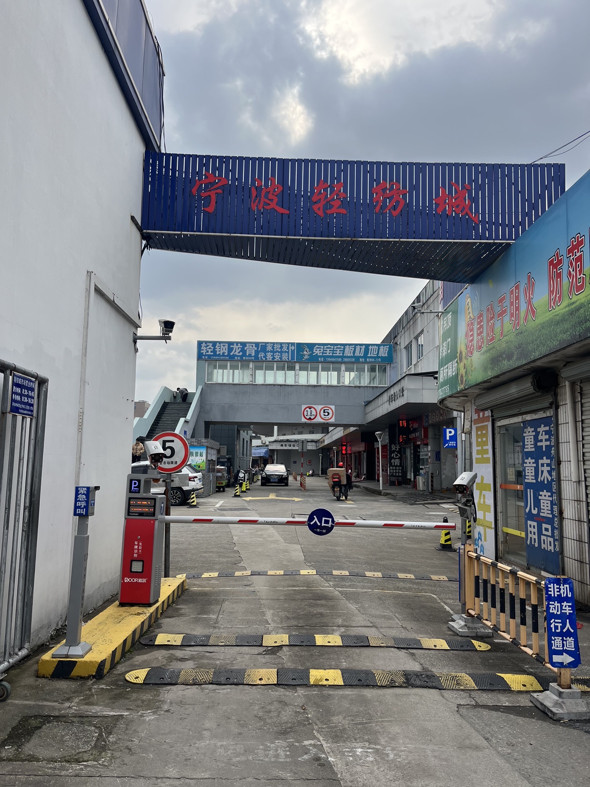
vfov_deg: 67.3
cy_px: 394
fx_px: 591
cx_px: 295
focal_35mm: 26
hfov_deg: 53.1
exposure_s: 1/3049
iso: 50
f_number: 1.6
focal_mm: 5.1
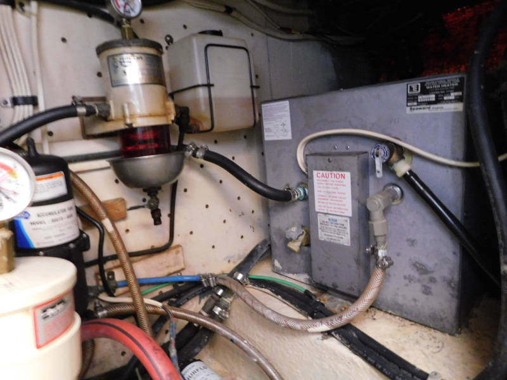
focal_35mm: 23
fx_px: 337
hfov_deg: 73.9
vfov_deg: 58.9
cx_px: 254
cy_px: 190
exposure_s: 1/1.3
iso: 800
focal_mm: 4
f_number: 3
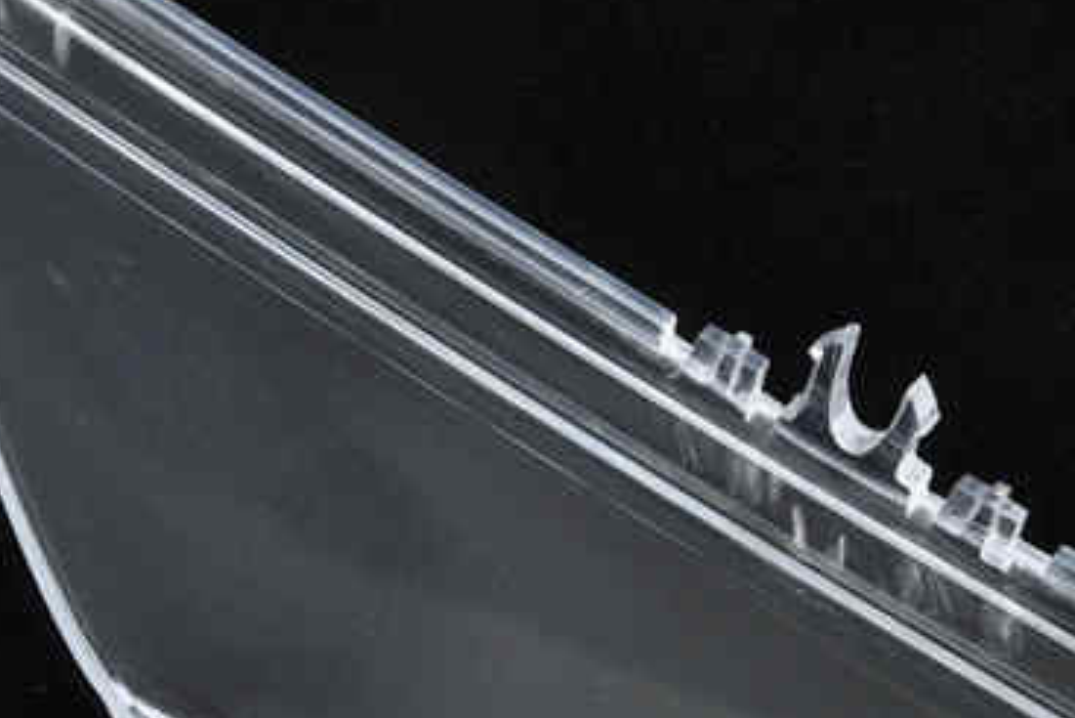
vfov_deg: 8.2
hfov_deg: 12.3
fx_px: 4978
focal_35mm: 167
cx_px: 398
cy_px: 261
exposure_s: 1.6
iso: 200
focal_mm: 85
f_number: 16
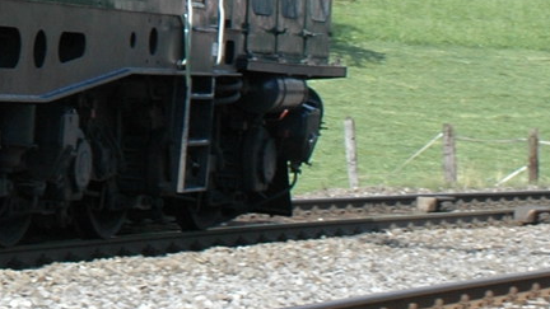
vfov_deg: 5.9
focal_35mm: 202
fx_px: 2951
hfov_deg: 10.0
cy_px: -282
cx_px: -490
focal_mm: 29
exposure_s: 1/250
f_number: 8
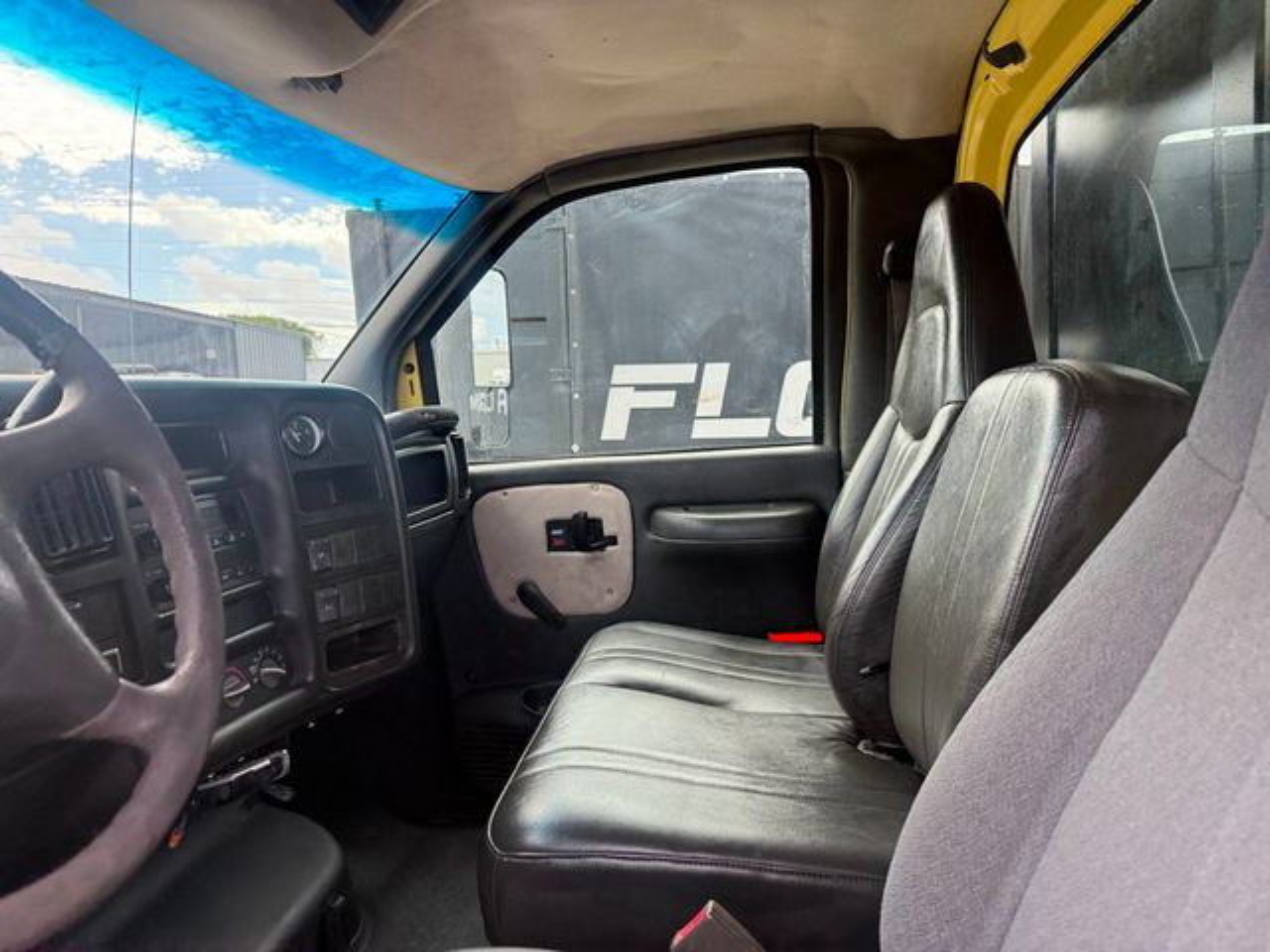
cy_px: 476
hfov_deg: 71.6
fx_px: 881
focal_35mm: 24
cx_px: 635
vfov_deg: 56.8
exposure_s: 1/395
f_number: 1.78
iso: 100
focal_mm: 6.76
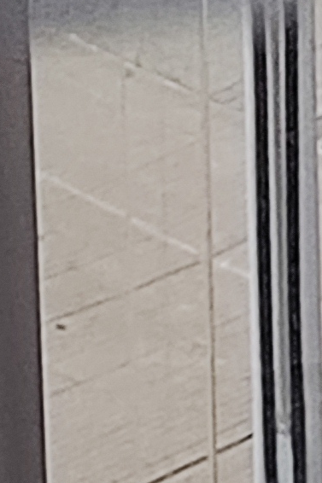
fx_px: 5920
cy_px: -679
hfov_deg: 3.1
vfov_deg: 4.6
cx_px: 313
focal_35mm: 441
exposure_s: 1/50
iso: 84
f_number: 1.79
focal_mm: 4.74
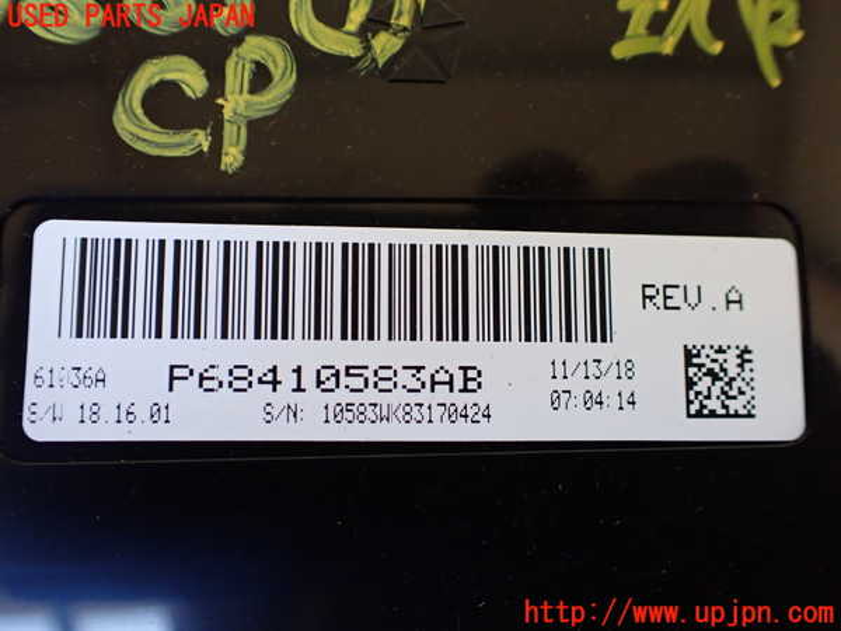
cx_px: 420
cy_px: 316
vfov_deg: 46.8
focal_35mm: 30
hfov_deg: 60.0
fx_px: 729
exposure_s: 1/125
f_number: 2.3
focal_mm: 5.4
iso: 500
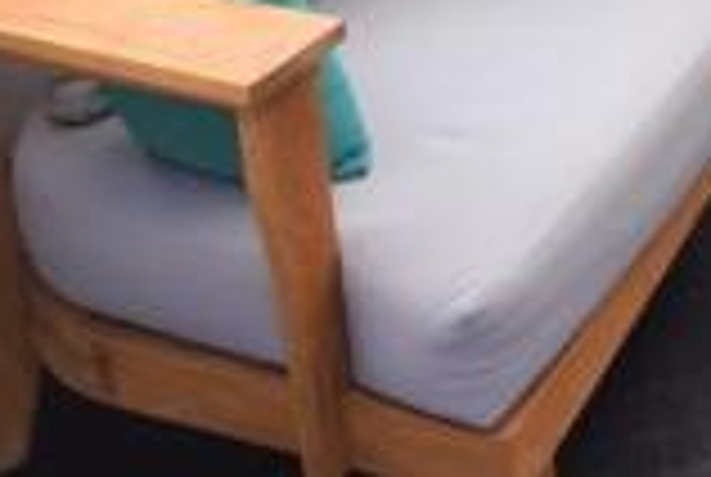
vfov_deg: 16.6
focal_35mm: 62
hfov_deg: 27.8
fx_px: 1227
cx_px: 880
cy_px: -479
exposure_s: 1/160
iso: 400
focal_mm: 10
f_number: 6.3
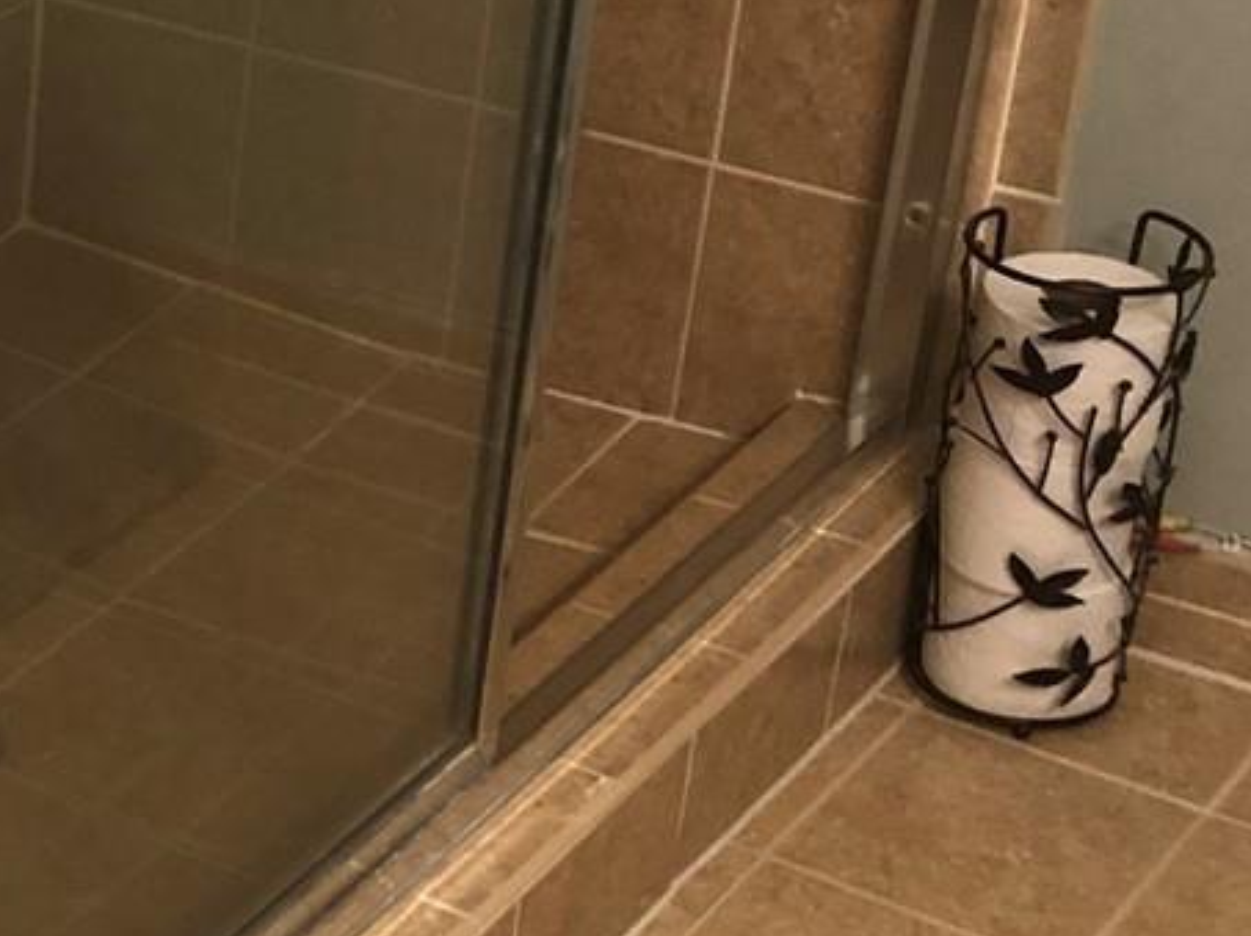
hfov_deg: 17.3
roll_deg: +2.8
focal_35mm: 99
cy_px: 309
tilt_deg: -26.6
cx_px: -773
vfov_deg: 14.9
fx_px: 3575
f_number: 1.8
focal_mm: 4
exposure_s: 1/15
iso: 50
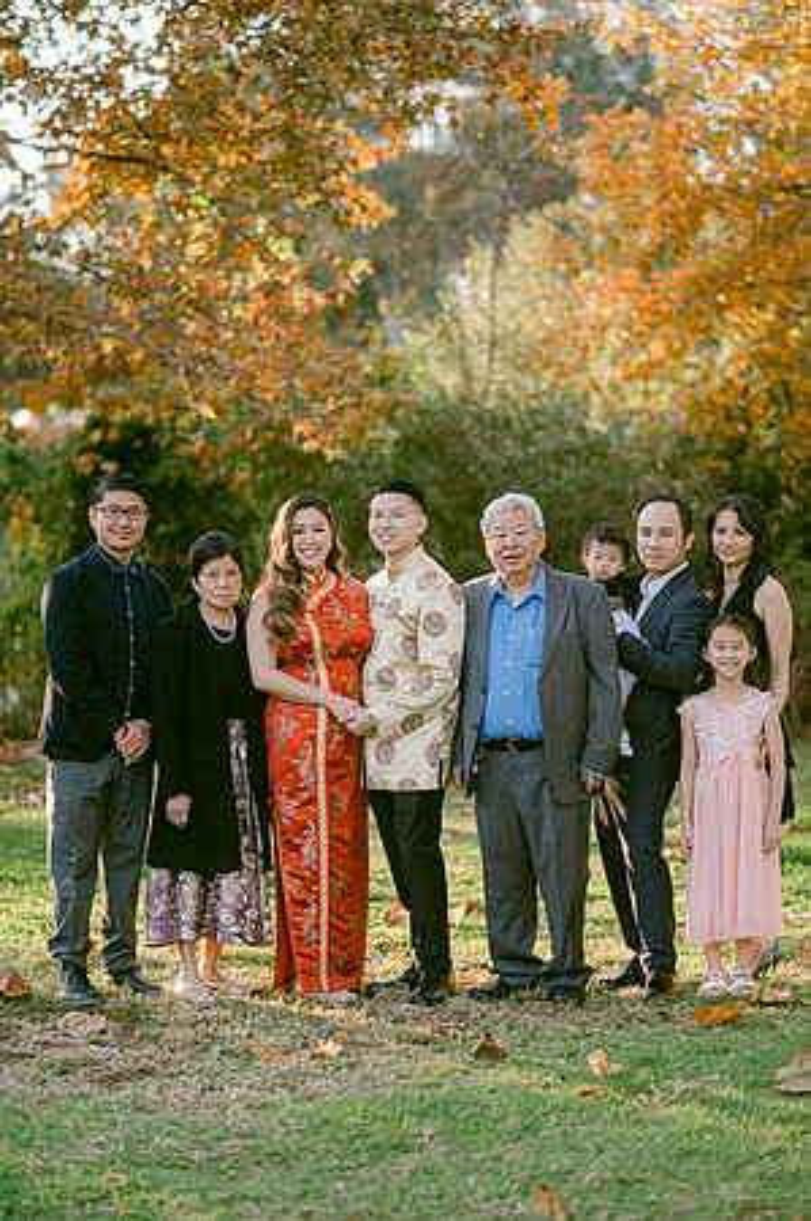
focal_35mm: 85
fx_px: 2879
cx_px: 406
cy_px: 610
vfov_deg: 23.9
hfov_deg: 16.0
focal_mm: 85
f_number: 2
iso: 200
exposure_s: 1/500
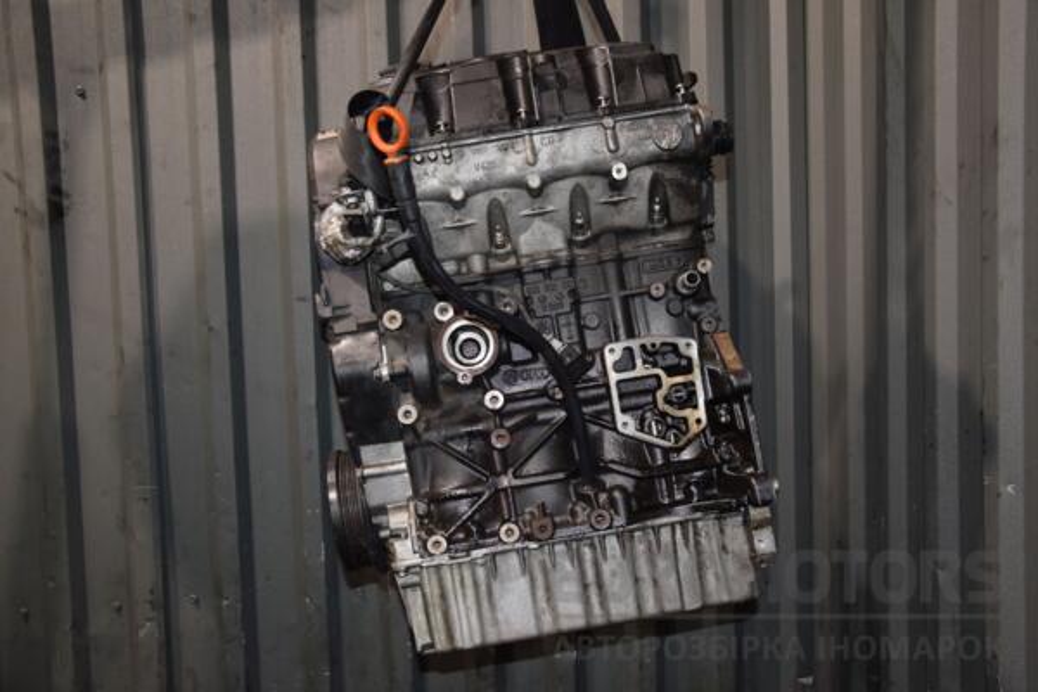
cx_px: 519
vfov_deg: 36.9
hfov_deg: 53.1
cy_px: 346
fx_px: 1038
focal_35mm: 36
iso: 800
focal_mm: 24
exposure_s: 1/60
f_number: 5
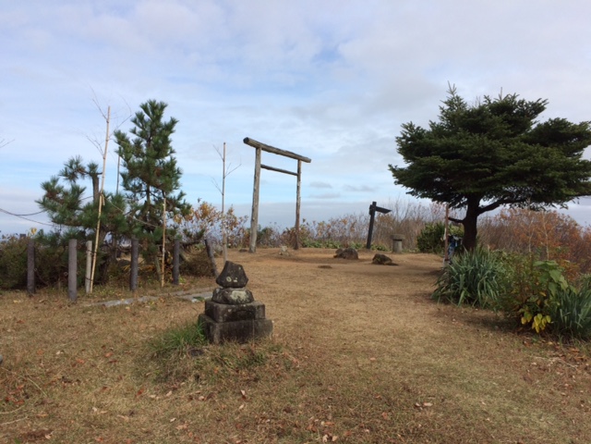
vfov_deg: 48.2
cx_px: 296
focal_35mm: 29
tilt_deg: -0.2
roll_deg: -0.5
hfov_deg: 61.7
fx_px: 495
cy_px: 222
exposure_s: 1/2160
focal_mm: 4.15
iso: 32
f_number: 2.2
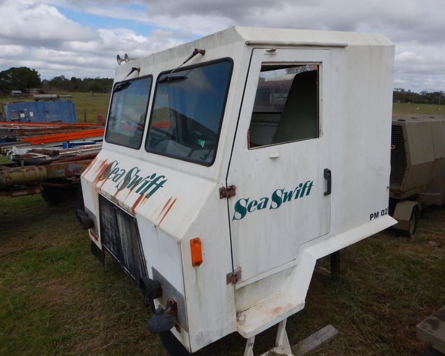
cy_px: 176
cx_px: 230
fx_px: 342
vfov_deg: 54.9
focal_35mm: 26
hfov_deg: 66.0
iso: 125
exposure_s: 1/1250
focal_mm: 4.3
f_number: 4.1
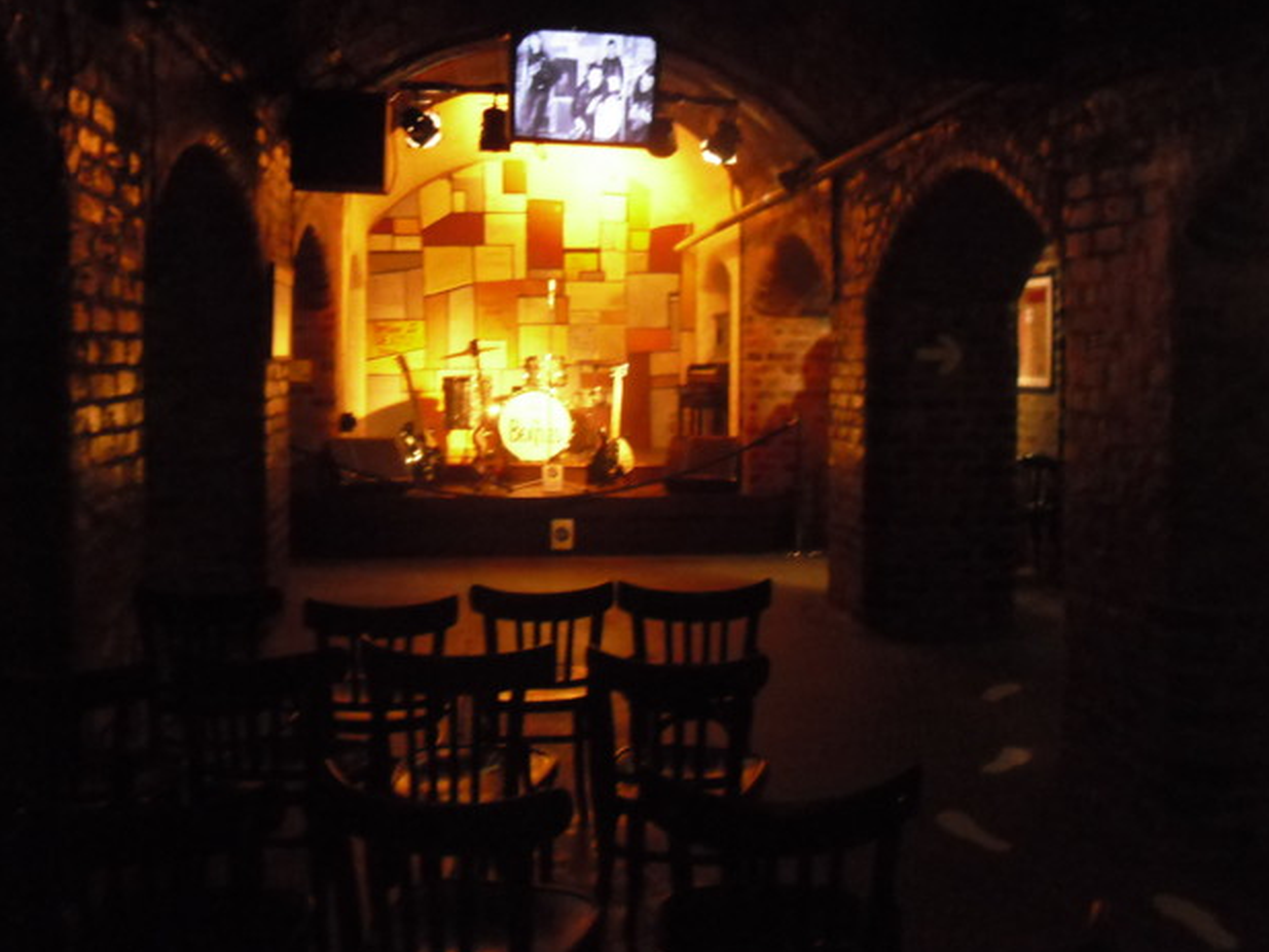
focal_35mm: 35
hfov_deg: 52.6
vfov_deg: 40.5
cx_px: 670
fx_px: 1283
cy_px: 378
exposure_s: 1/10
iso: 800
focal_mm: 4.9
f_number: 3.2
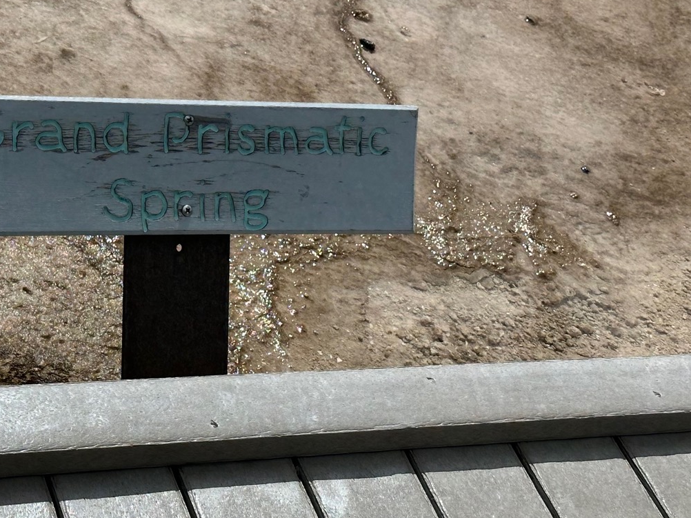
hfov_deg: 21.0
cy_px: 109
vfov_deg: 16.0
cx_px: 122
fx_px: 1836
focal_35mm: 92
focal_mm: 6.86
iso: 64
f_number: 1.78
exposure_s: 1/8197
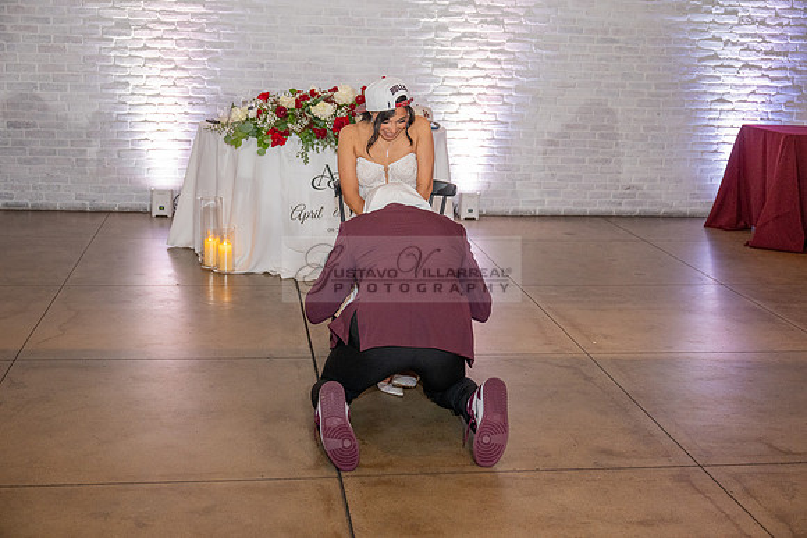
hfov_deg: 42.7
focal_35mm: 46
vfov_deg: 29.3
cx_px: 404
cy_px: 269
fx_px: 1031
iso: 2000
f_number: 3.5
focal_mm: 46
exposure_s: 1/200
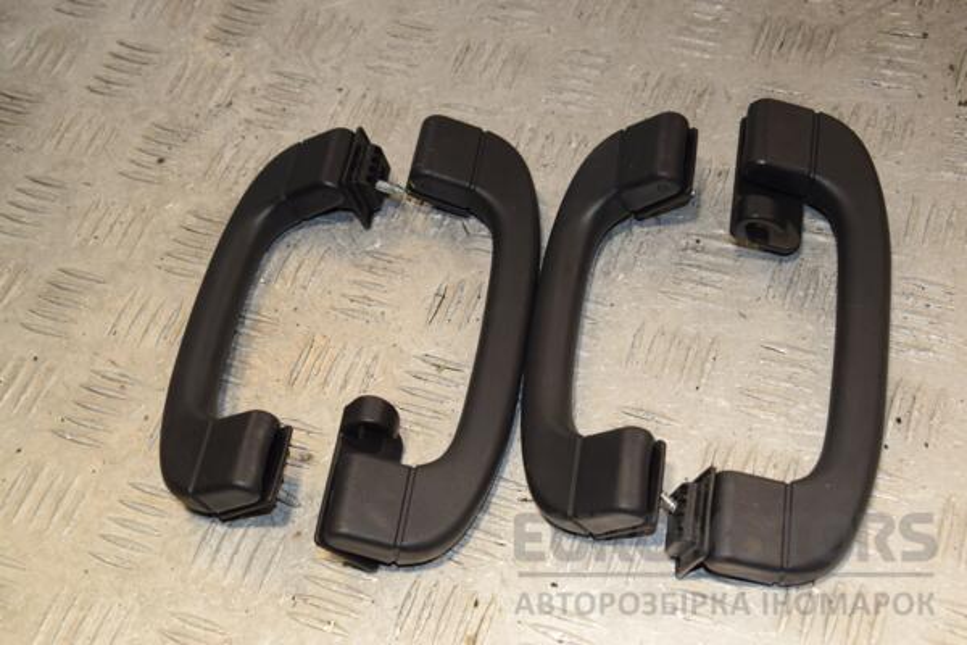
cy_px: 322
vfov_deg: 23.8
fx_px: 1531
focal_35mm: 57
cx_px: 484
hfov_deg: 35.1
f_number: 7.1
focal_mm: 38
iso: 800
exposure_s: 1/200
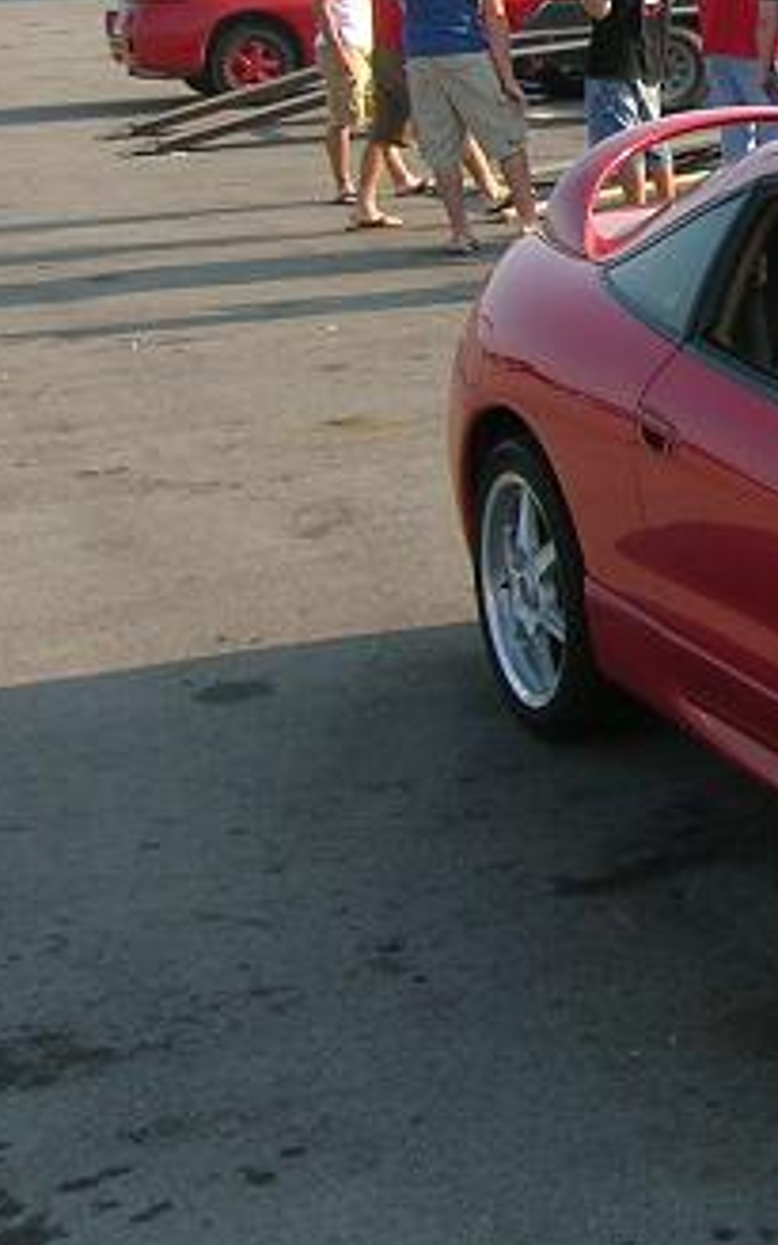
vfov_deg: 23.1
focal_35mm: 88
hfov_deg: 13.6
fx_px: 2985
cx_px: 1315
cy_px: 186
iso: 50
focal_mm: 5.7
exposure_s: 1/194
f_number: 4.9
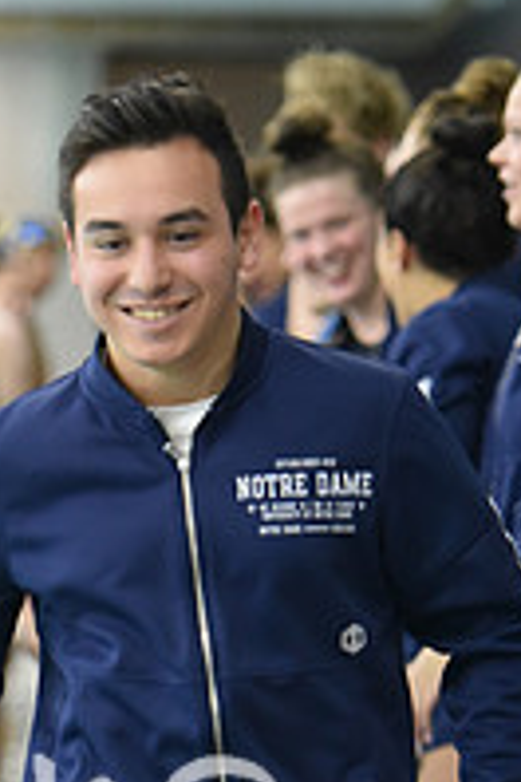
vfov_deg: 6.4
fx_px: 6990
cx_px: 101
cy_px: 766
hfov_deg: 4.3
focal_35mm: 322
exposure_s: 1/400
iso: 3200
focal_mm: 110
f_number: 2.8
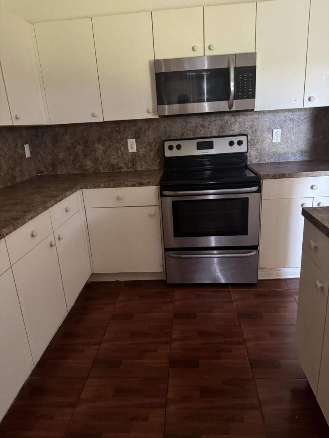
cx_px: 164
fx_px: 304
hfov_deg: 56.8
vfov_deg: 71.6
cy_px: 219
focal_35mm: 24
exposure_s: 1/30
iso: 1000
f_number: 1.78
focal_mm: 6.76
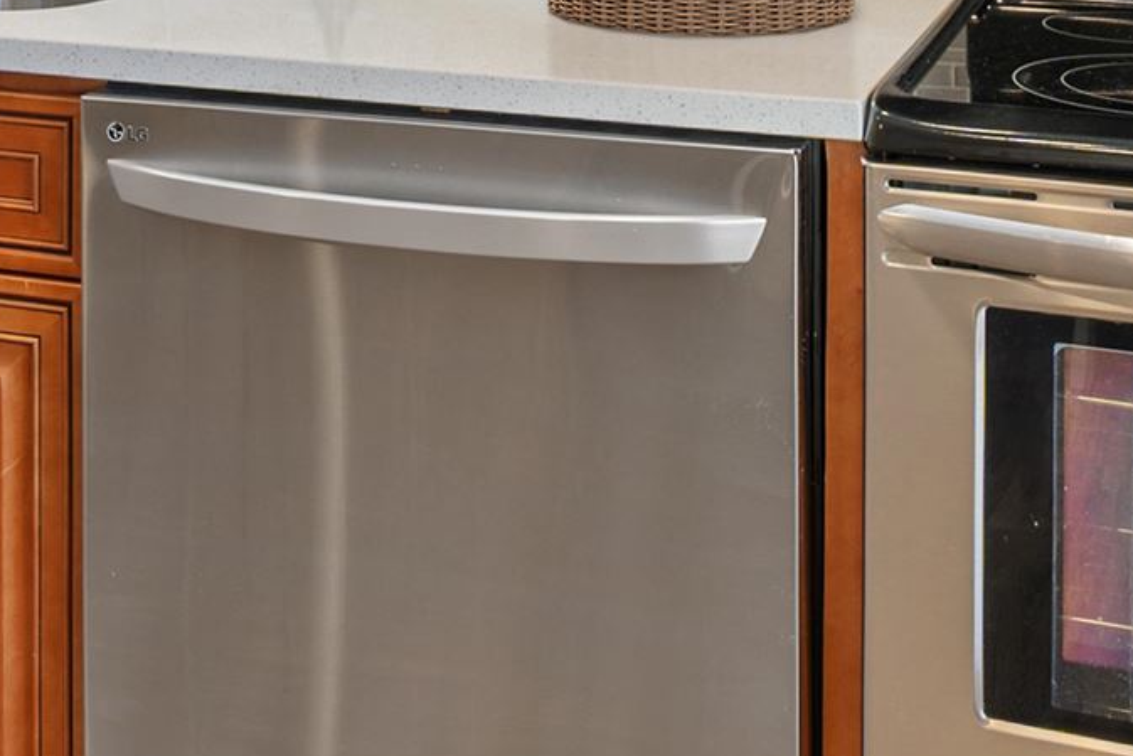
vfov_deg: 16.9
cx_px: 377
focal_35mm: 73
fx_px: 2298
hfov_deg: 27.5
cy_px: -377
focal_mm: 16
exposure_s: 2
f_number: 8
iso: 100
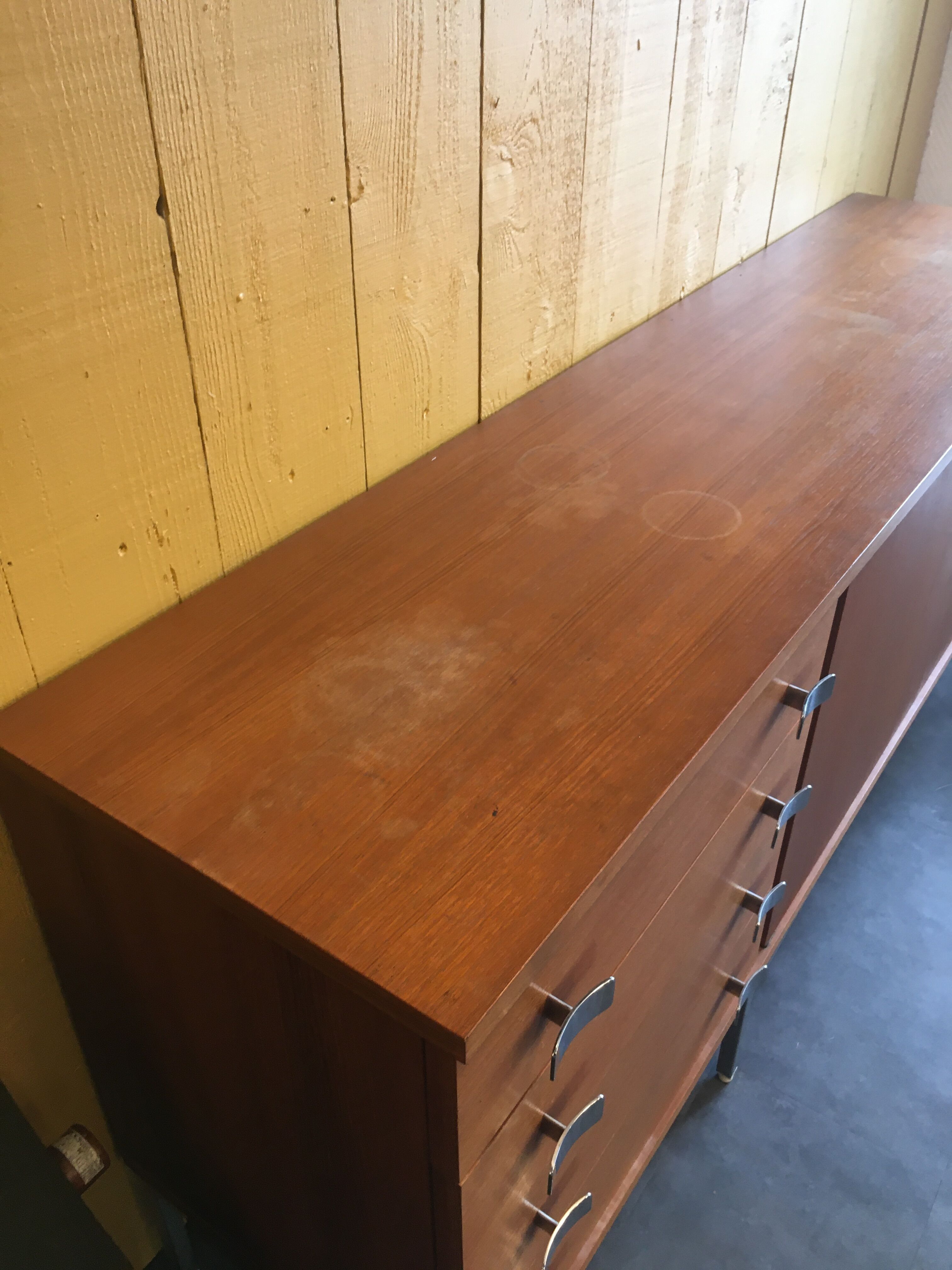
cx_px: 476
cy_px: 635
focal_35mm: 29
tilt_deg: -36.5
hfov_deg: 48.2
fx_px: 1063
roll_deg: -1.9
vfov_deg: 61.7
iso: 100
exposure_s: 1/33
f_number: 2.2
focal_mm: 4.15
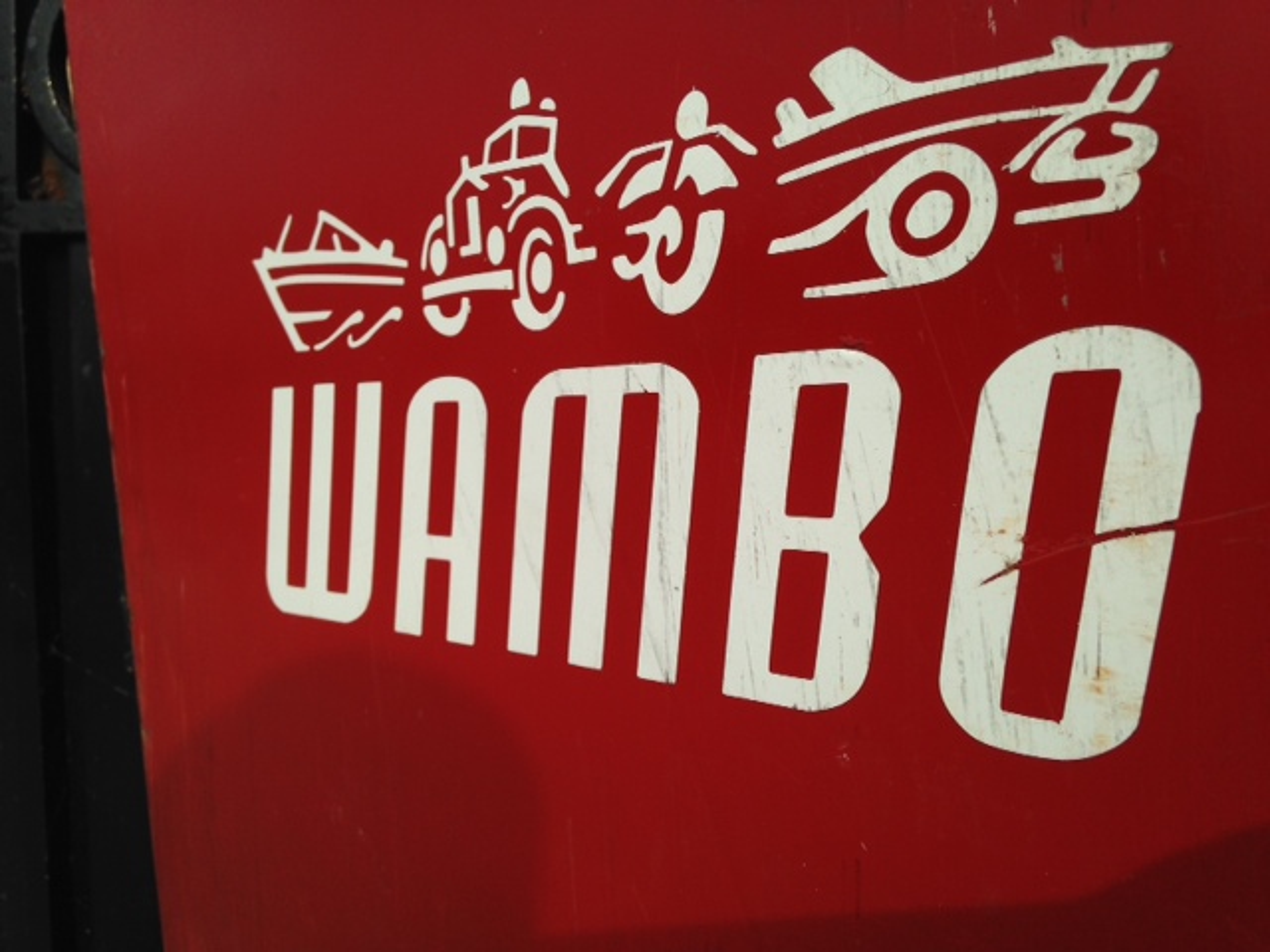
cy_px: 476
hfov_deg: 55.4
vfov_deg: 42.9
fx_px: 1211
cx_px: 635
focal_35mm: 33
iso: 50
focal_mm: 4.12
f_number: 2.4
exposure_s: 1/1391
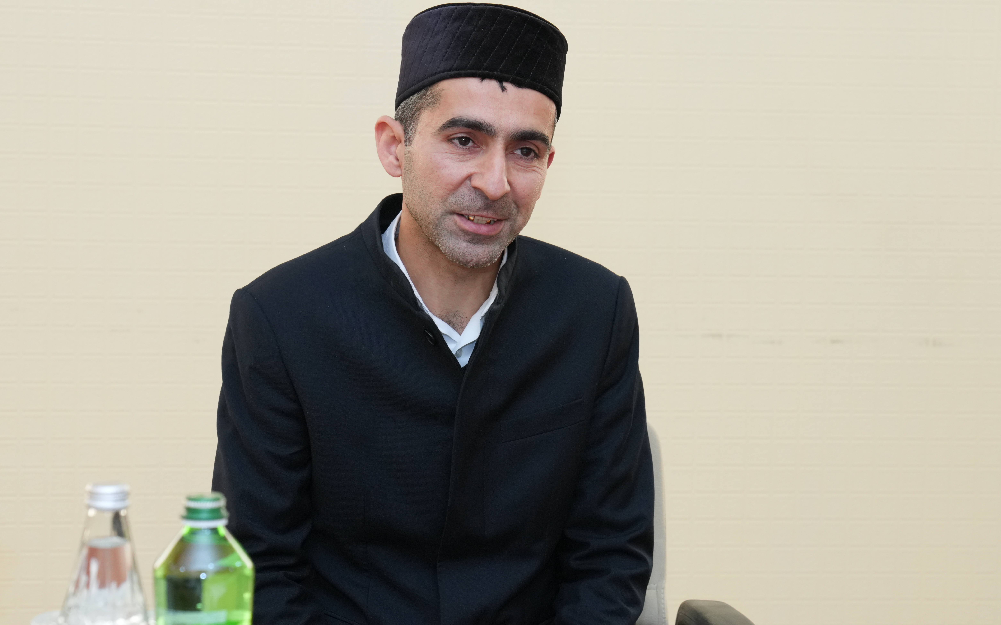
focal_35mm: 92
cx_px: 501
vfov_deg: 14.2
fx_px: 2510
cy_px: 304
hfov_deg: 22.6
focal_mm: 60
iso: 1600
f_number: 5
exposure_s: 1/200
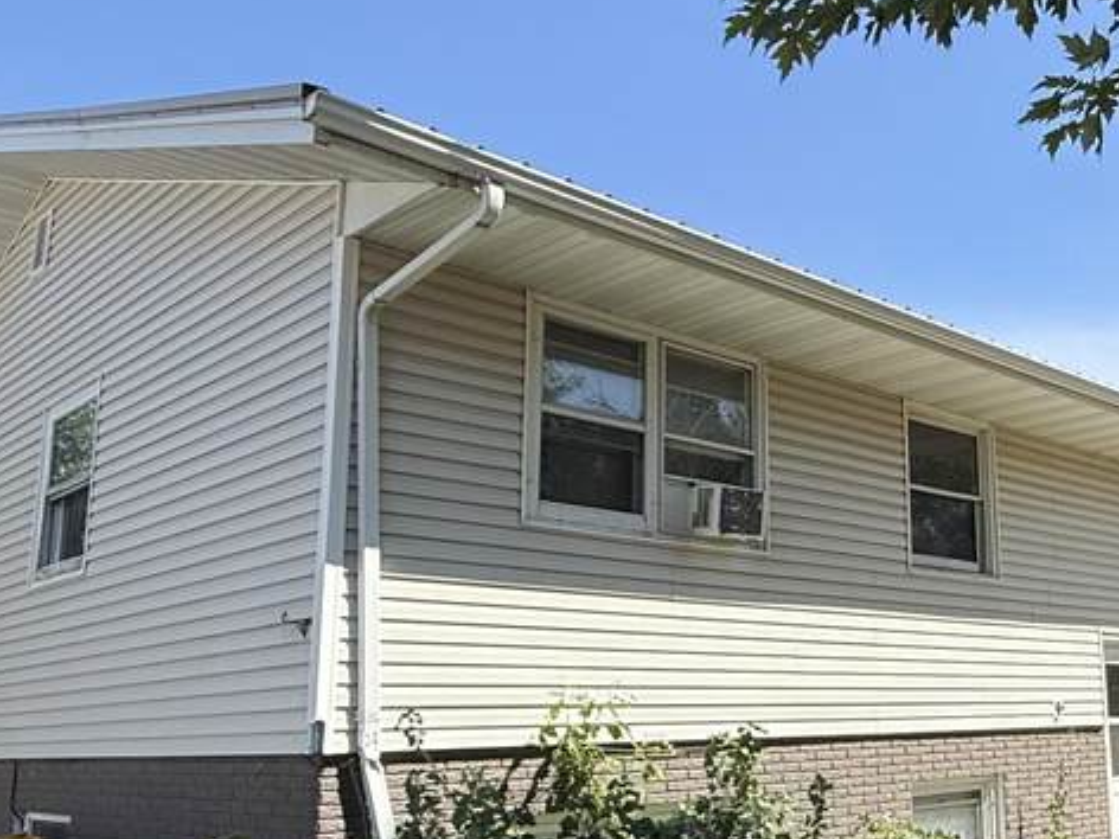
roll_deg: +1.6
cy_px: 493
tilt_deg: +11.1
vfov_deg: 37.6
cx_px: 896
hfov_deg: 46.4
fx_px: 1228
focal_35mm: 38
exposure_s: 1/1795
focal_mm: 2.22
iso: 50
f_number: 2.2
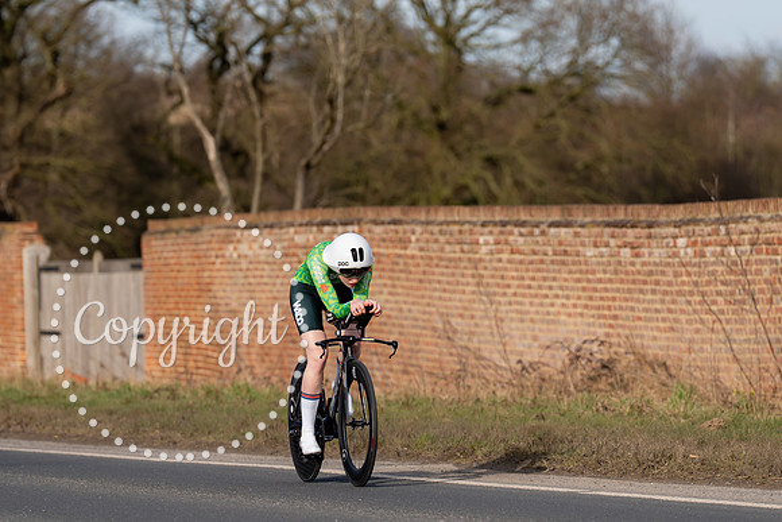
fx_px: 5328
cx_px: 323
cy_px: 319
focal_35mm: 245
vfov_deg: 5.6
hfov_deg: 8.4
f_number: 4
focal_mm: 200
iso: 100
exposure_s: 1/800
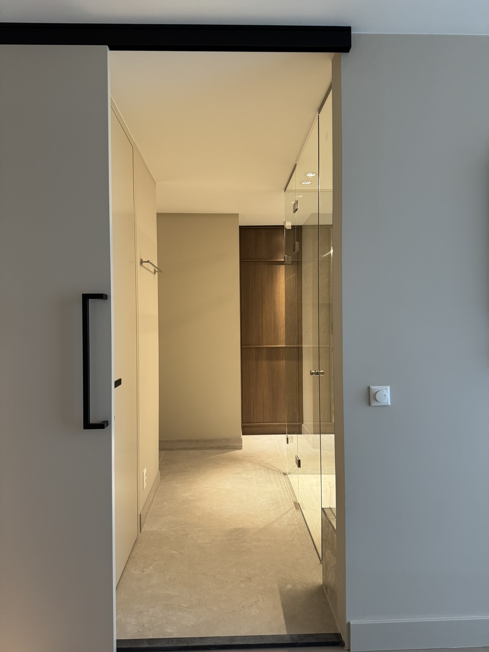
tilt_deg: -0.7
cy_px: 326
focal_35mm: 24
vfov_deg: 71.6
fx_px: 452
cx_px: 244
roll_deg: +0.4
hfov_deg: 56.8
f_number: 1.78
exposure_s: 1/50
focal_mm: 6.76
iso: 320
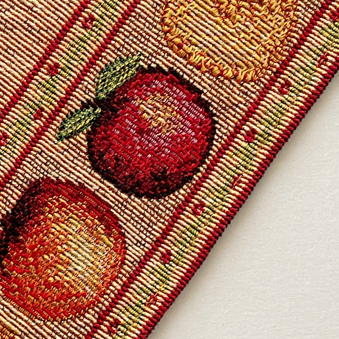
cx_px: -174
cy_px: 77
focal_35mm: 118
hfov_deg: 13.8
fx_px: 1307
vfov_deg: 14.7
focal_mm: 4.2
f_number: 1.6
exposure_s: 1/121
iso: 125
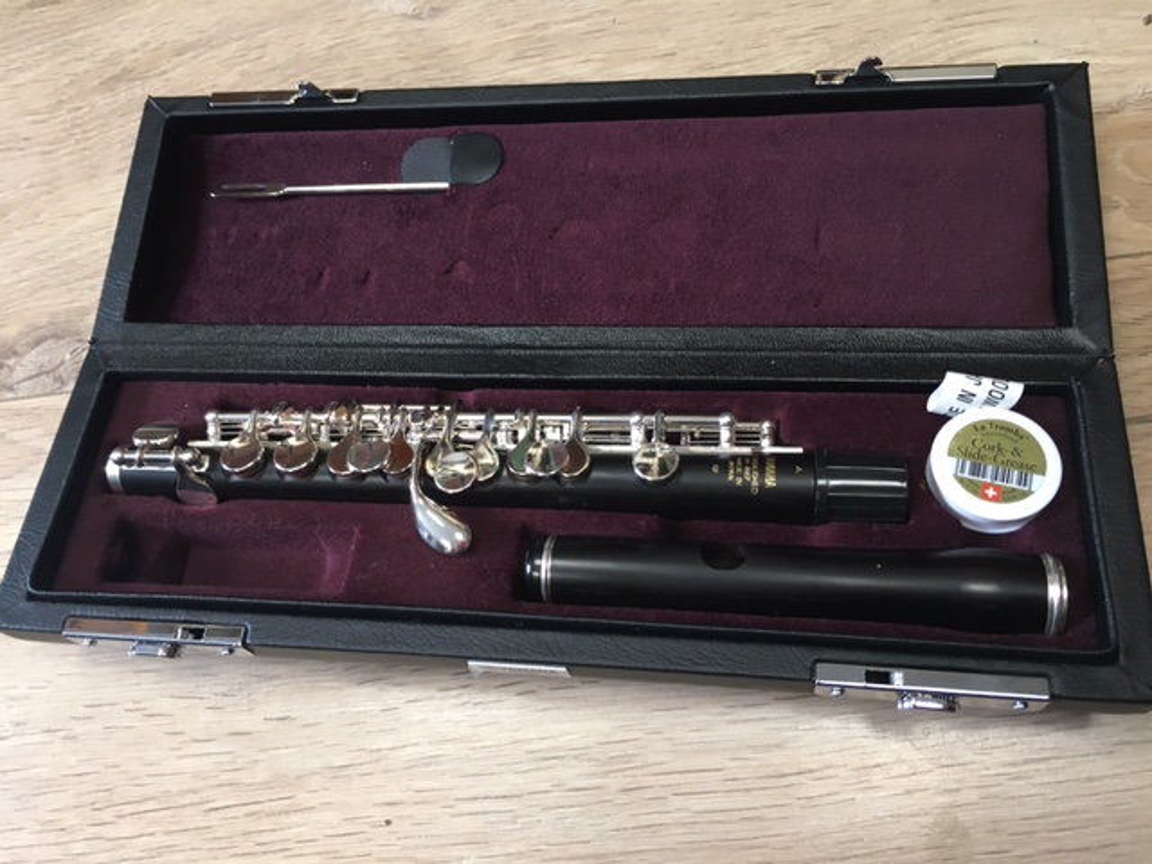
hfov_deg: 61.7
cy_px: 432
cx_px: 576
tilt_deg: -66.9
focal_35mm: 29
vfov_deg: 48.2
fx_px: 965
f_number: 2.2
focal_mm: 4.15
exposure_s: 1/33
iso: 80
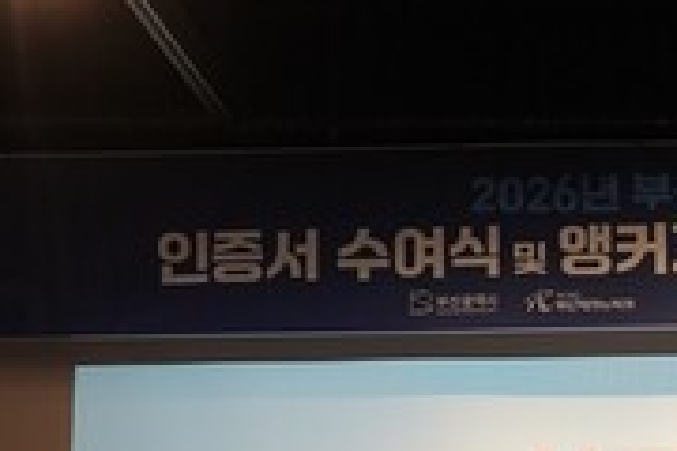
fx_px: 1692
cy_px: 654
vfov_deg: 14.3
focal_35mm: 90
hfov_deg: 21.7
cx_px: 688
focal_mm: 18
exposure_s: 1/160
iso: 800
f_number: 4
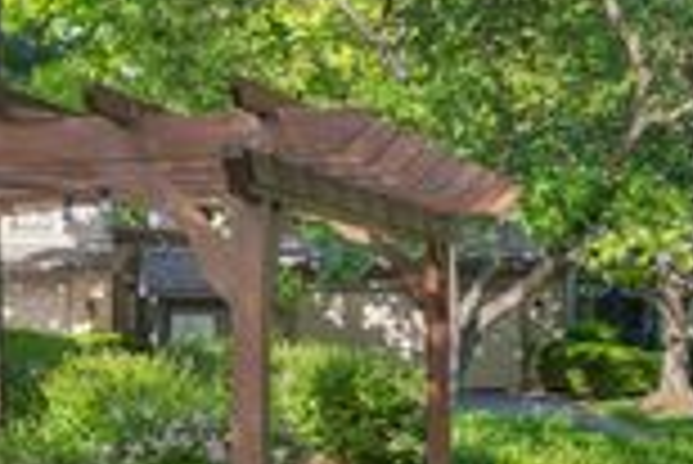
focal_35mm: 114
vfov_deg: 12.0
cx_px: -108
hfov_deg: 17.2
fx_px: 2197
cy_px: 329
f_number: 11
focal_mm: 35
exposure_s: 1/50
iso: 400
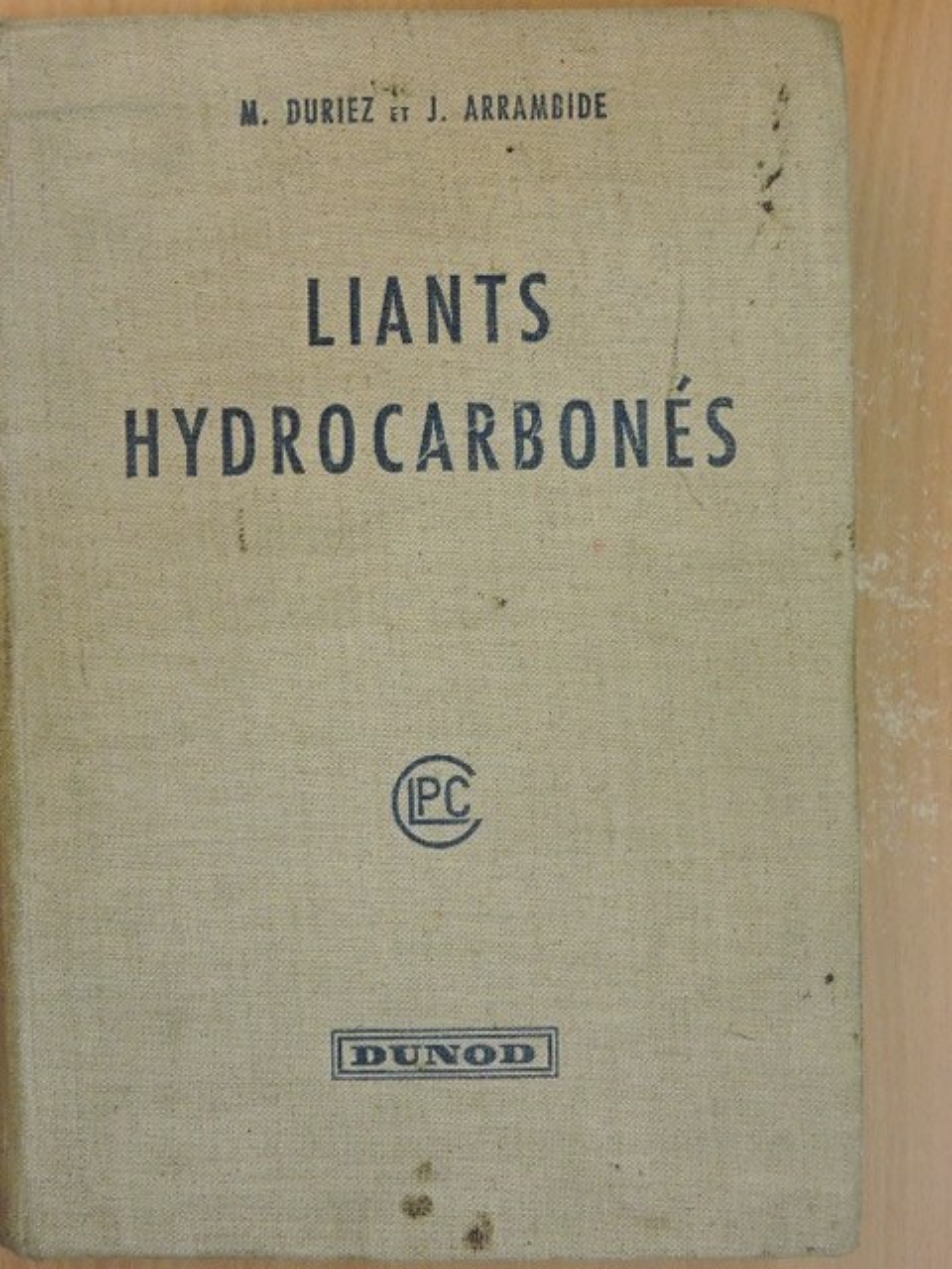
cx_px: 476
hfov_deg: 29.1
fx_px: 1833
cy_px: 634
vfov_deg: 38.2
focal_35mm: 50
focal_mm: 9
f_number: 4
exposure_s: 1/30
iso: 720
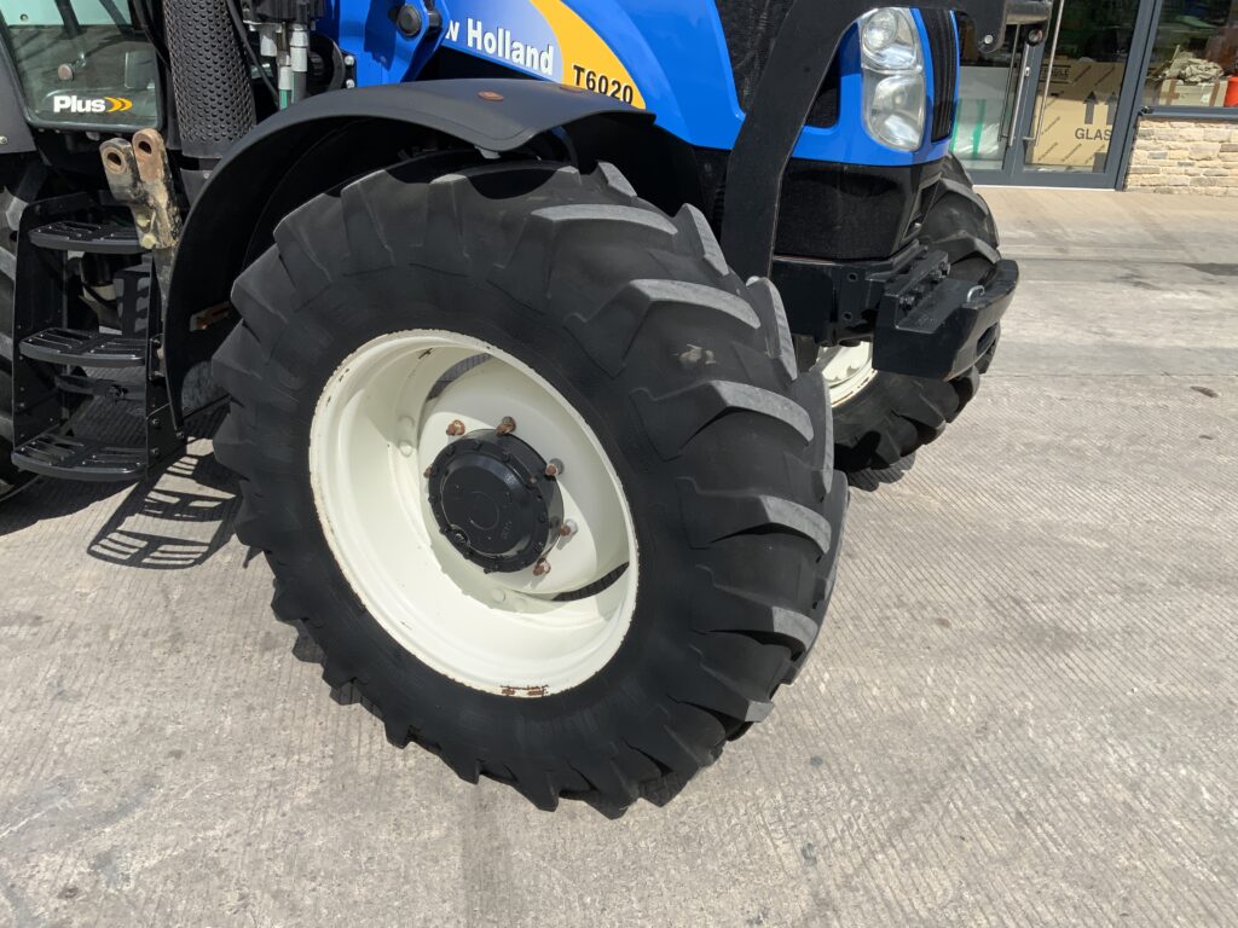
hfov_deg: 61.7
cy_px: 464
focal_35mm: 29
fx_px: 1037
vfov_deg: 48.2
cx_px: 619
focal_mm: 3
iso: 16
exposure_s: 1/2058
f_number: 1.8
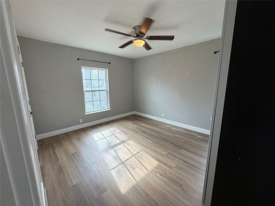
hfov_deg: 102.1
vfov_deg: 85.7
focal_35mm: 14
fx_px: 111
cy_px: 103
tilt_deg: -10.1
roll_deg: +1.0
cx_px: 138
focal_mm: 2.22
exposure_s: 1/120
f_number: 2.2
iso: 200
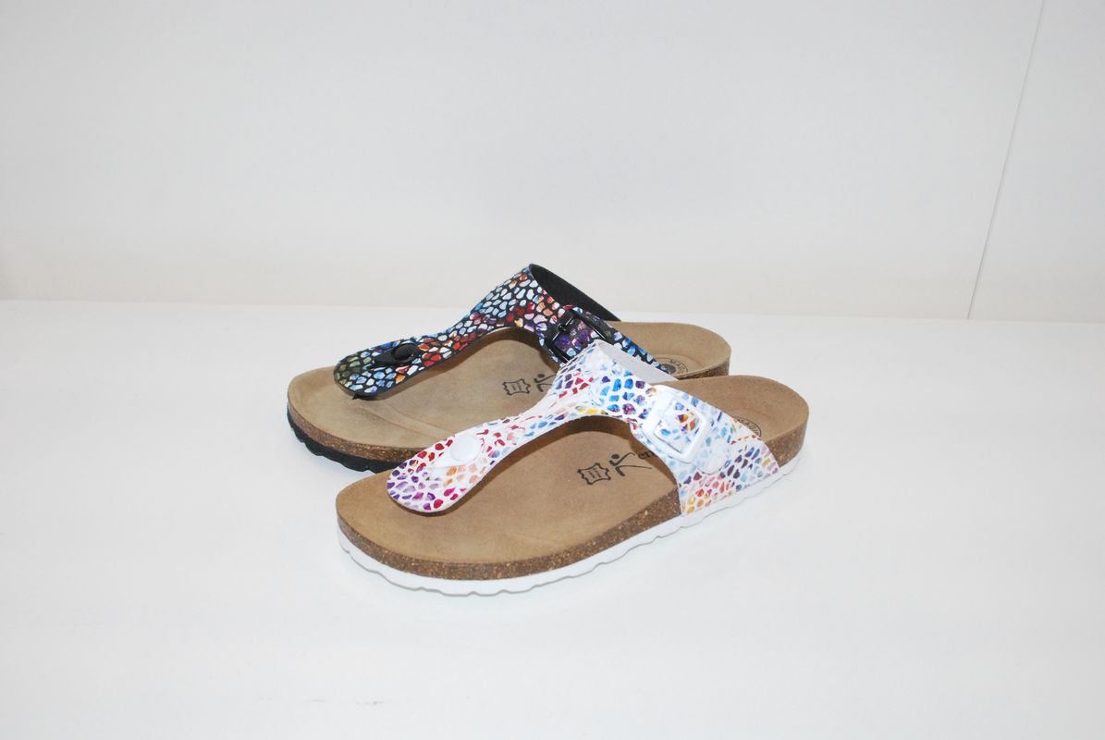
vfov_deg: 40.1
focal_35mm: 33
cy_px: 370
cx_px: 552
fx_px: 1014
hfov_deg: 57.2
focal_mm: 22
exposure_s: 1/200
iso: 1600
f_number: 7.1
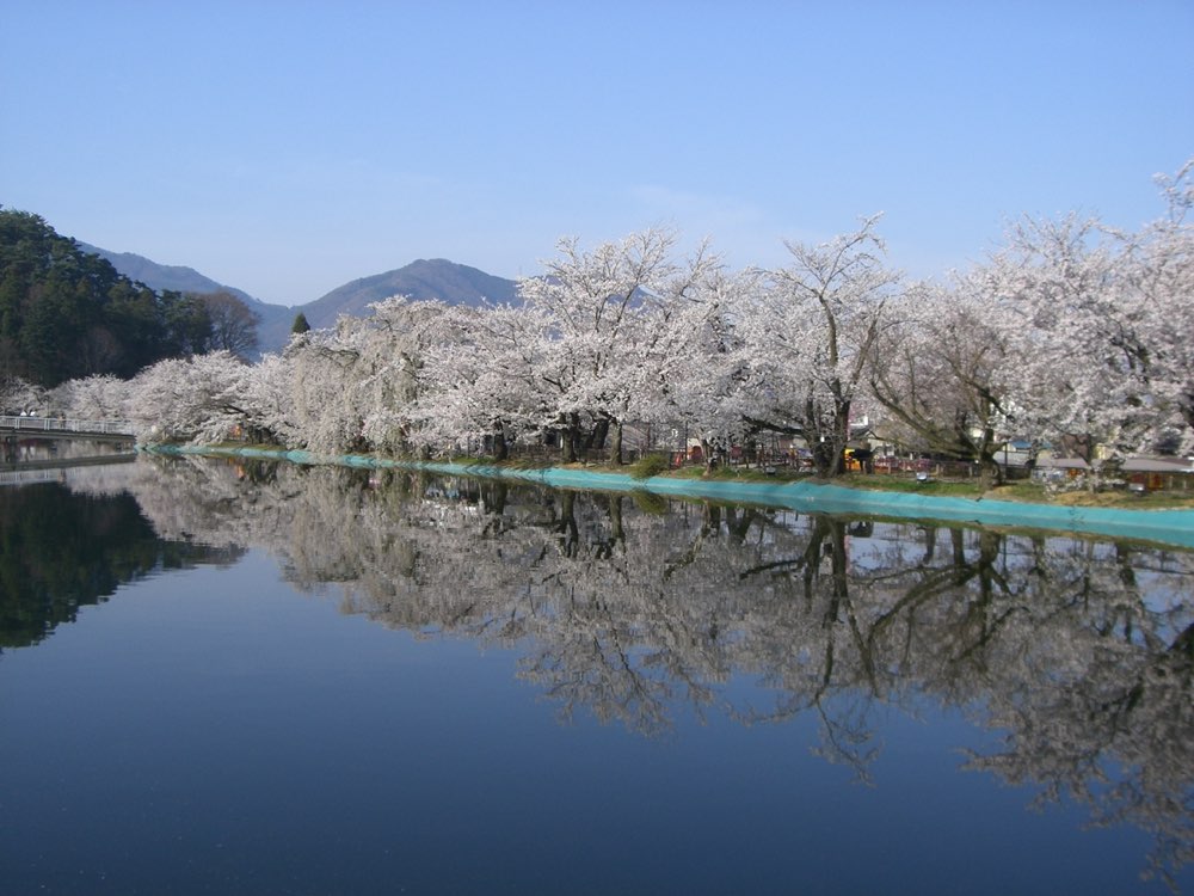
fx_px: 1311
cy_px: 448
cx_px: 597
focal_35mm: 38
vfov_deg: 37.7
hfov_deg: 49.0
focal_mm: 6.2
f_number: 4.3
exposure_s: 1/400
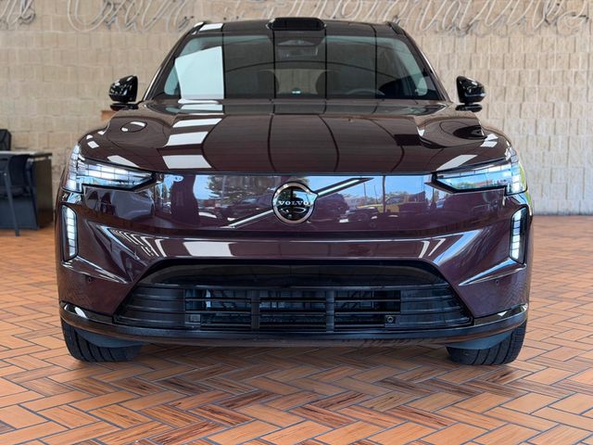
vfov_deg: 30.3
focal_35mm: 48
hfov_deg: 39.7
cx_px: 296
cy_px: 222
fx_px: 822
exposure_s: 1/213
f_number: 1.78
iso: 160
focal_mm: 6.76
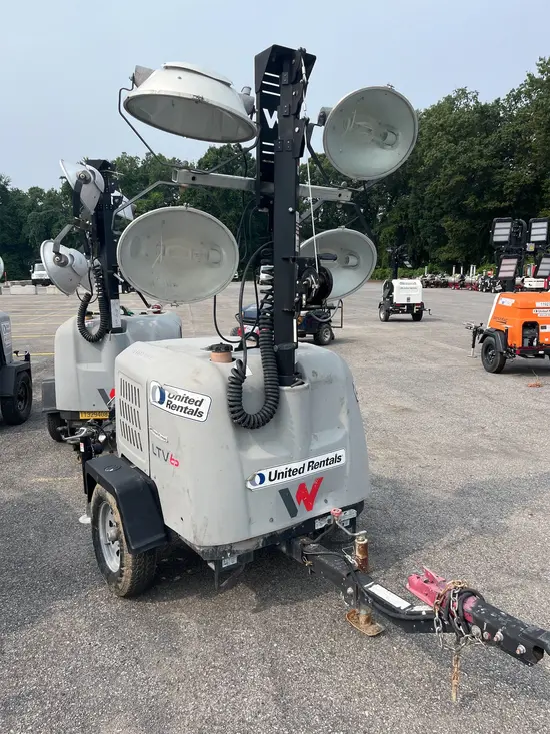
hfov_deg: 53.1
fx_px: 551
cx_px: 275
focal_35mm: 26
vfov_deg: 67.3
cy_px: 367
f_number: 1.6
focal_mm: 5.1
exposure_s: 1/2410
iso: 50
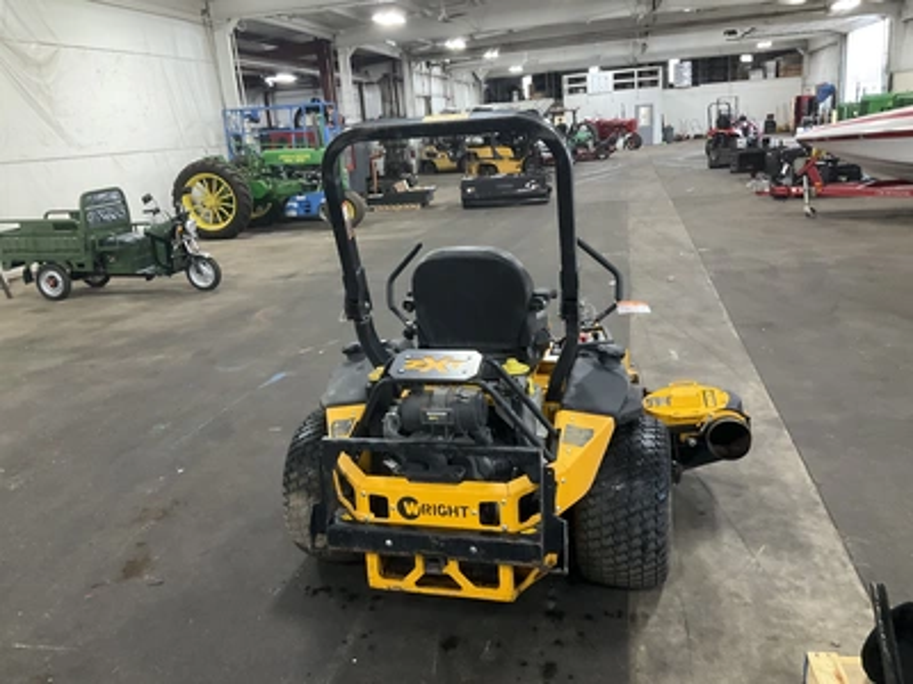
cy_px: 342
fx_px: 765
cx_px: 456
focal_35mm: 29
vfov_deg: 48.2
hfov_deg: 61.7
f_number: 1.8
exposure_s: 1/40
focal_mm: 3
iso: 200
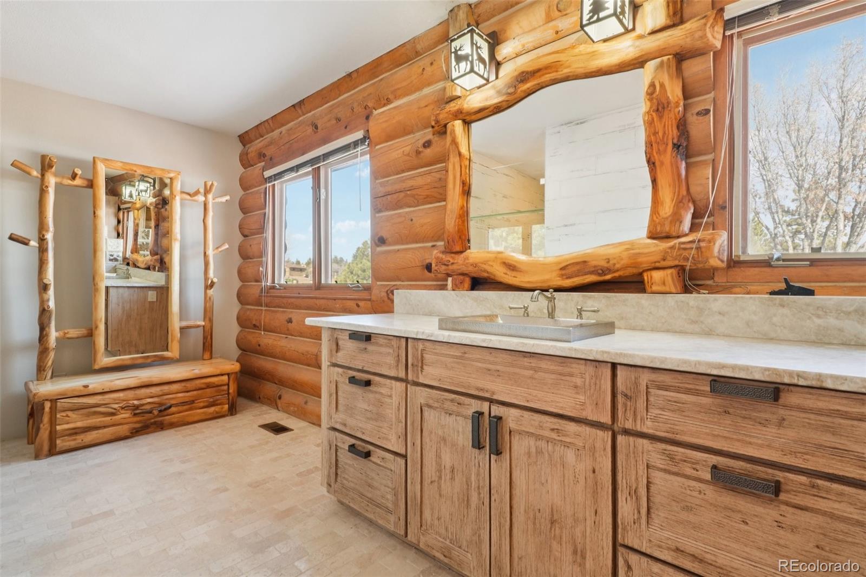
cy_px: 288
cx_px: 433
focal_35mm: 16
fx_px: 397
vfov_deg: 72.0
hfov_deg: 95.0
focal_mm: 11
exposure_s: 1/15
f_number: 8
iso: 400
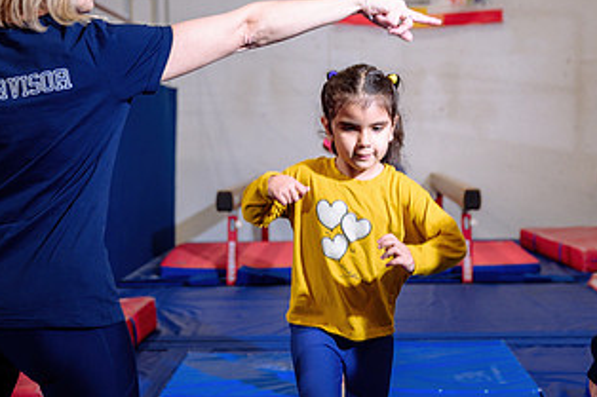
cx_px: 357
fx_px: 1409
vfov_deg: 16.0
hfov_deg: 23.9
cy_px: 250
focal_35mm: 85
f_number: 3.5
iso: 800
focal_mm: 46
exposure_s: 1/250
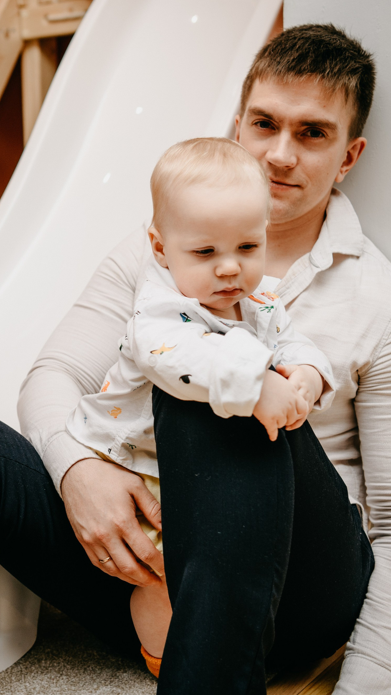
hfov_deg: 20.3
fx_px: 1050
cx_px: -17
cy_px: 341
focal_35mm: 57
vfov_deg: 36.6
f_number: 3.2
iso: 125
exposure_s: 1/160
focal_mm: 35
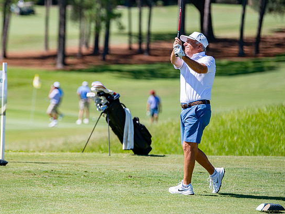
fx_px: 2248
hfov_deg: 7.3
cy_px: 101
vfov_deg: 5.4
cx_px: 88
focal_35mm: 273
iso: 100
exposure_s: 1/1600
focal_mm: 165
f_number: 2.8
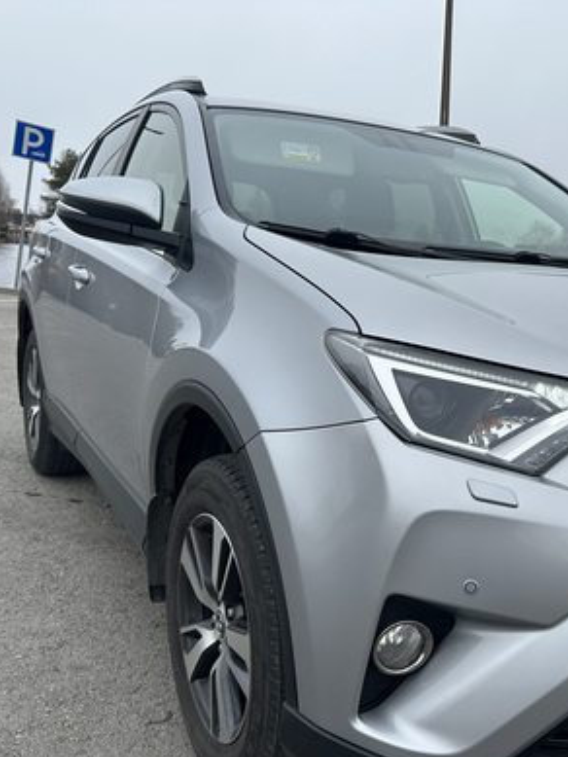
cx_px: 449
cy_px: 436
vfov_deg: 49.9
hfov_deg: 37.4
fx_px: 809
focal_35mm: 37
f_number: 1.78
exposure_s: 1/1339
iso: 80
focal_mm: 6.86
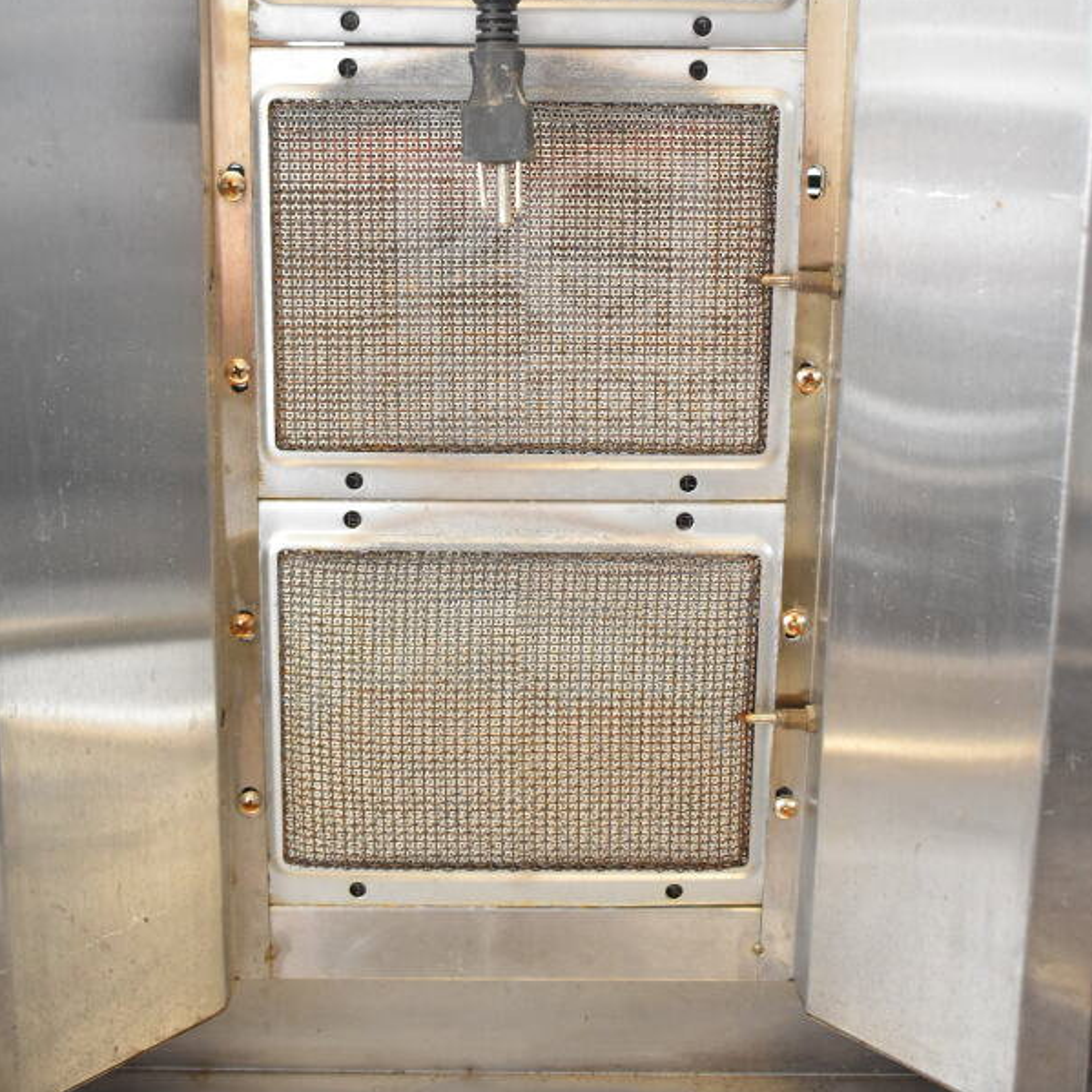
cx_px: 552
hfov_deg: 34.9
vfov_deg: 34.3
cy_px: 297
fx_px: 1736
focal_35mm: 49
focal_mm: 25
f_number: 4
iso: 1600
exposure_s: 1/50
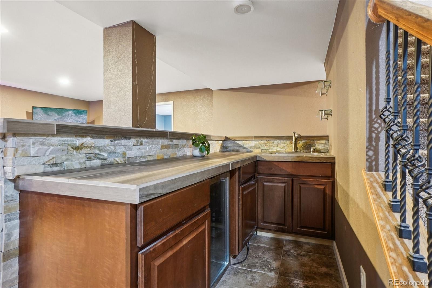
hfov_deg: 90.0
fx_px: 216
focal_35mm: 18
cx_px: 216
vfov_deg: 67.4
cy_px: 144
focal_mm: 12
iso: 400
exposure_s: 2
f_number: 8
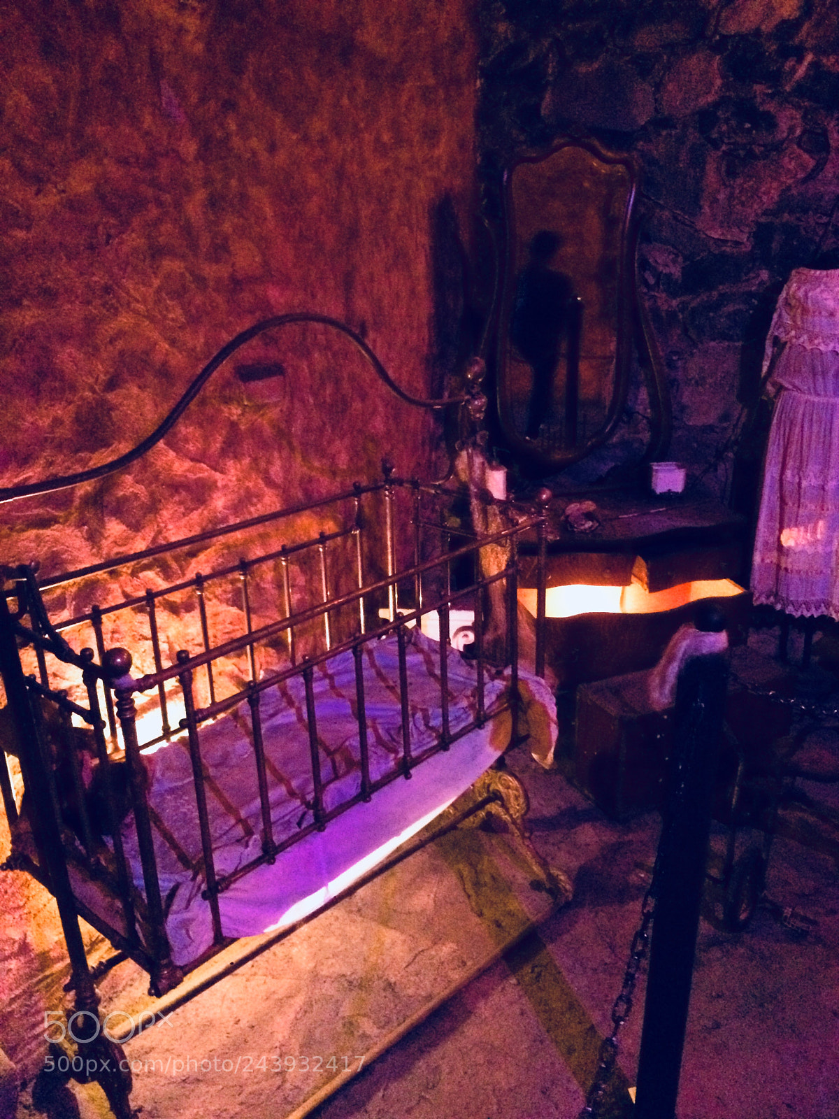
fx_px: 937
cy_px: 560
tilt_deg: -21.5
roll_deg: +1.5
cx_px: 420
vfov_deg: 61.7
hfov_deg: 48.2
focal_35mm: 29
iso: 2000
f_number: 2.2
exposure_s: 1/15
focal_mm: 4.15
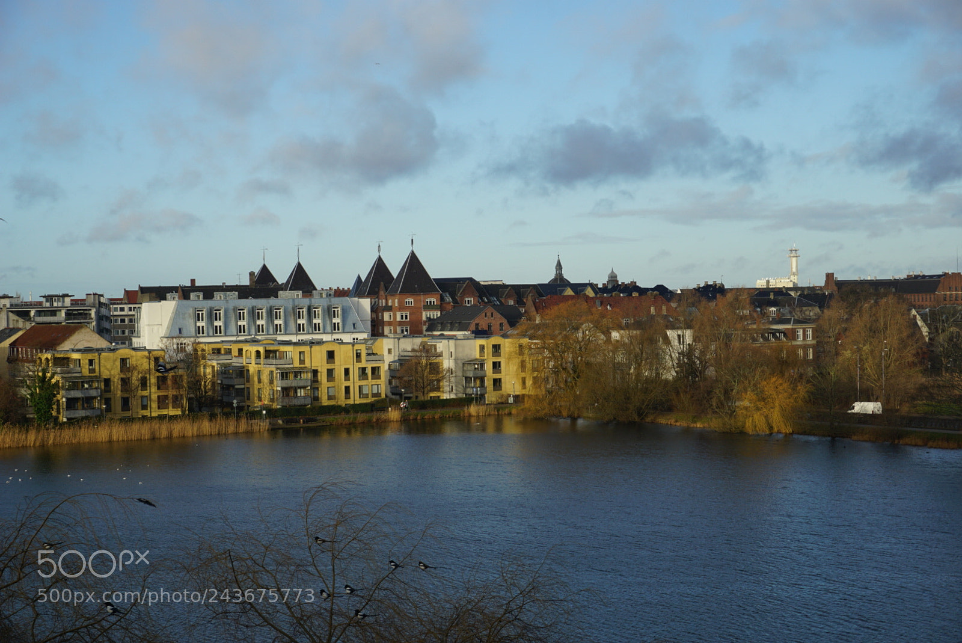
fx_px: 1524
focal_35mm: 57
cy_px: 322
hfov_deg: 35.0
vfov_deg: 23.8
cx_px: 481
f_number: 10
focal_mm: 38
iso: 100
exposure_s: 1/100
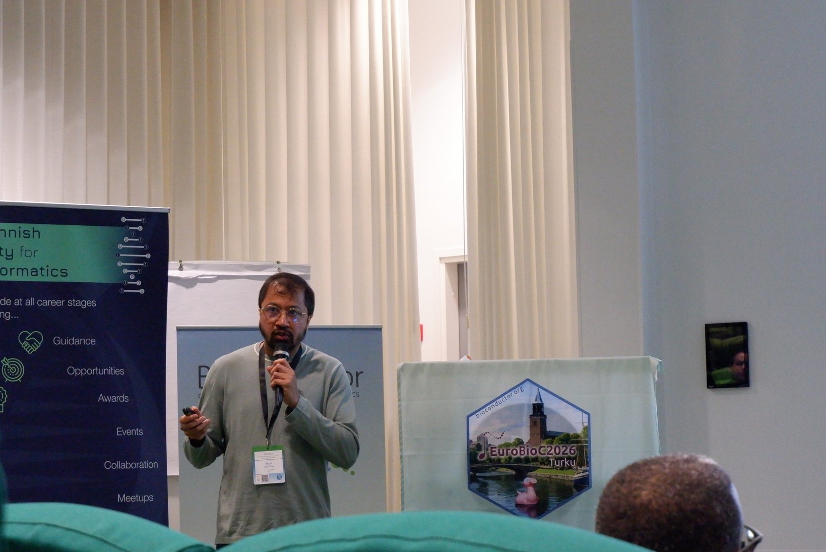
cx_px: 404
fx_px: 1905
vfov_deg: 16.5
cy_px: 306
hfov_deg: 24.5
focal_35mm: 83
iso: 6400
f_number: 5.6
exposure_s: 1/180
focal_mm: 45
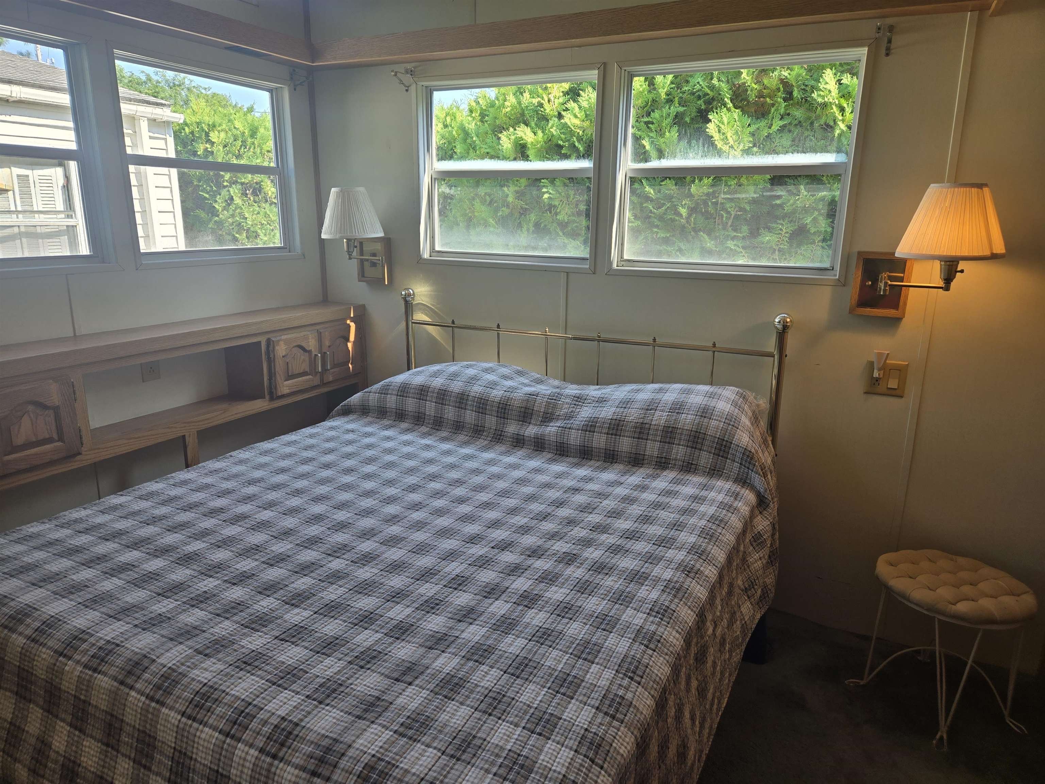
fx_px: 694
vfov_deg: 58.9
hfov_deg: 73.9
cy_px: 392
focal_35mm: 23
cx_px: 522
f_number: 1.8
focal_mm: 5.4
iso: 25
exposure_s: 1/254
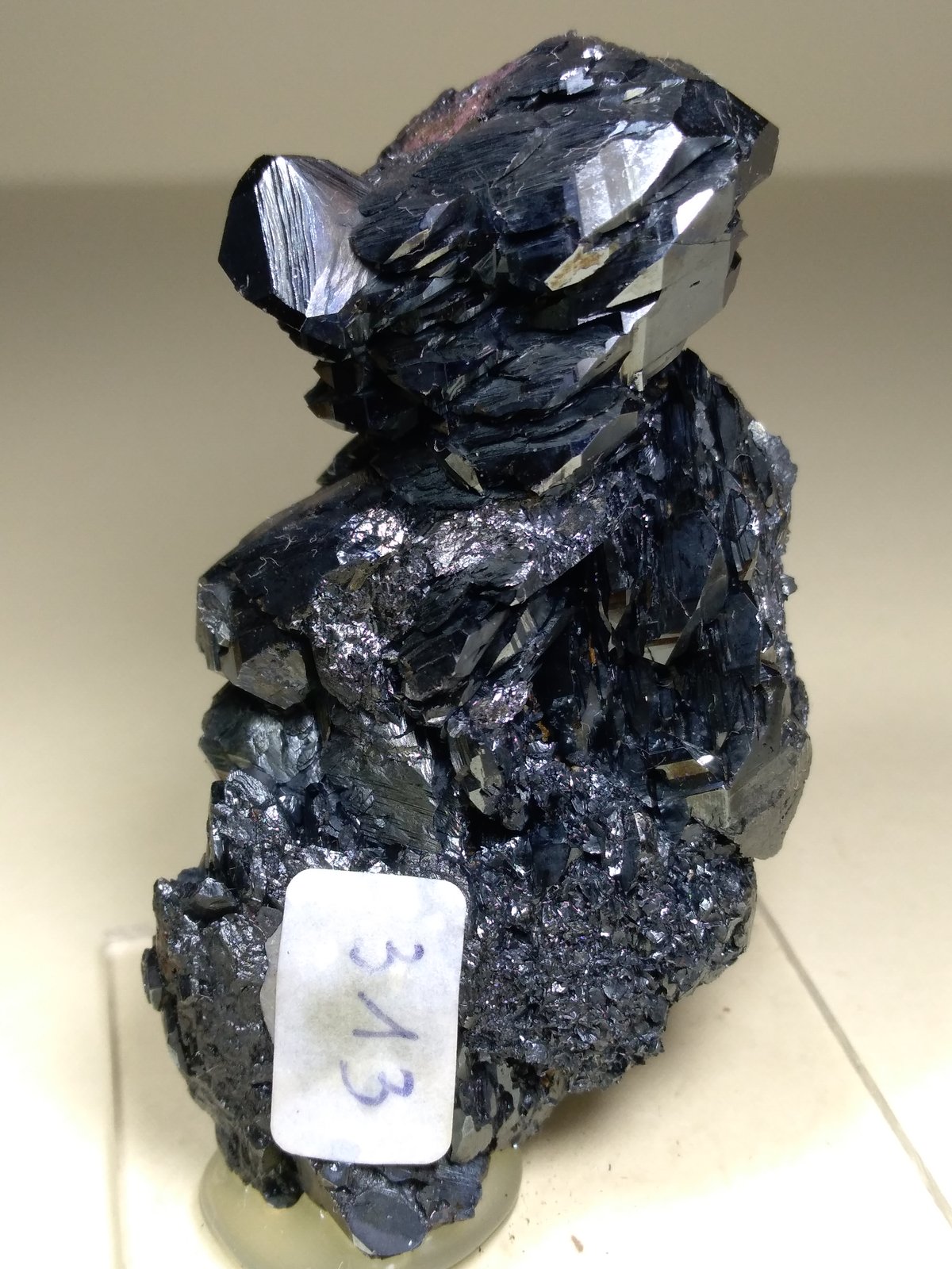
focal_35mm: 26
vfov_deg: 67.3
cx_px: 476
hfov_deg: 53.1
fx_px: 953
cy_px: 634
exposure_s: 1/60
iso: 149
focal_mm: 3.54
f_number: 2
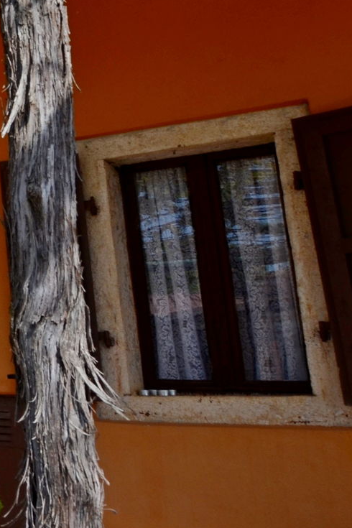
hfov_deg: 15.1
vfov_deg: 34.8
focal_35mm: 57
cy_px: 184
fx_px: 836
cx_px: -476
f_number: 8
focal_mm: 10
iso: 110
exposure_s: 1/250
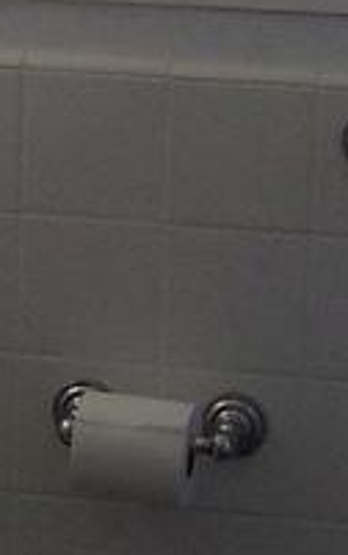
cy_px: -17
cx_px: -356
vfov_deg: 10.4
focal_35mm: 200
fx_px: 3028
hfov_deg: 6.4
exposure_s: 1/90
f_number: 2.8
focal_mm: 5.6
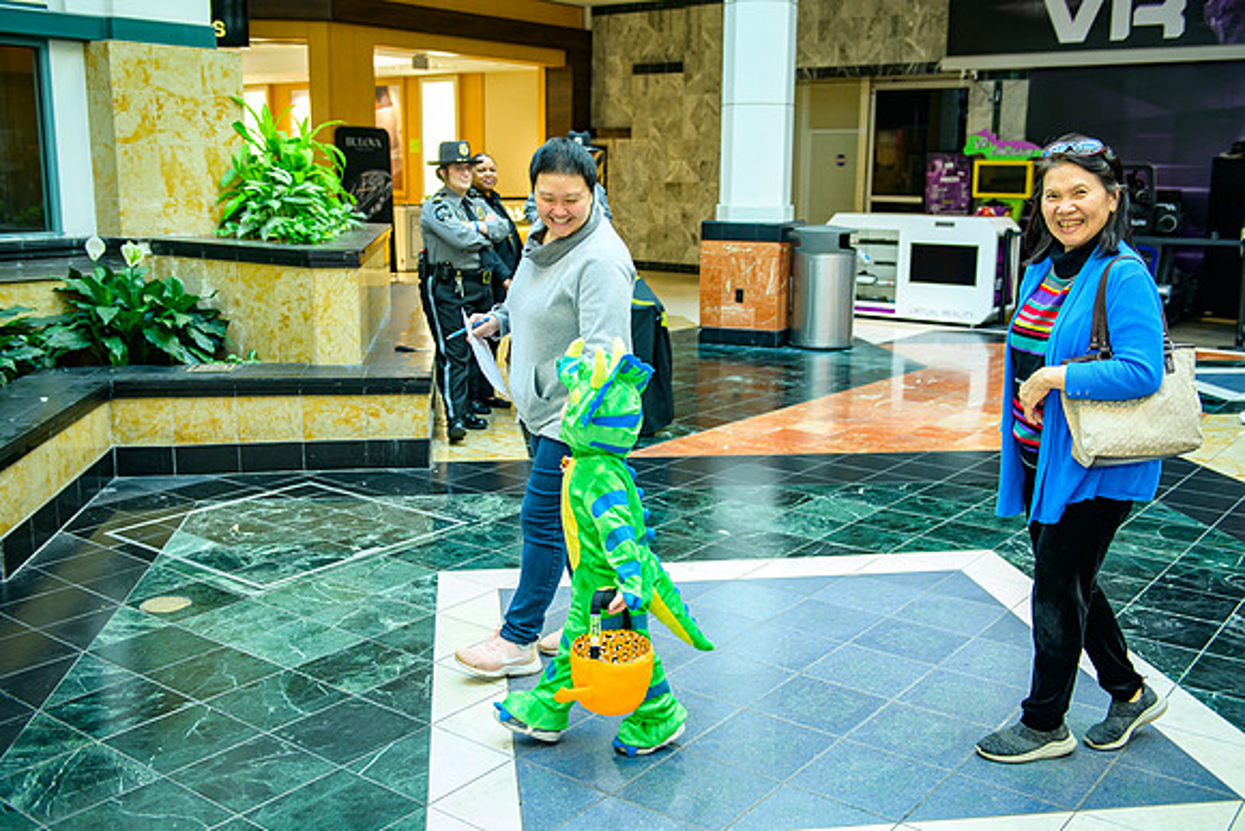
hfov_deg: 54.4
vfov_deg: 37.9
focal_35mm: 35
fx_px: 1211
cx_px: 622
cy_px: 416
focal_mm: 35
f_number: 3.5
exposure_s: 1/200
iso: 1250
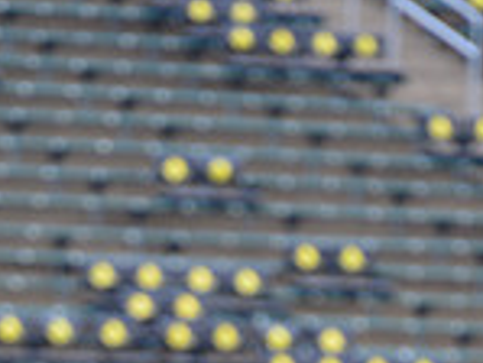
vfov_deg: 2.0
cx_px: 261
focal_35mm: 753
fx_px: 10515
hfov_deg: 2.6
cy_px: 710
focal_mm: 260
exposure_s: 1/250
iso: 640
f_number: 4.5
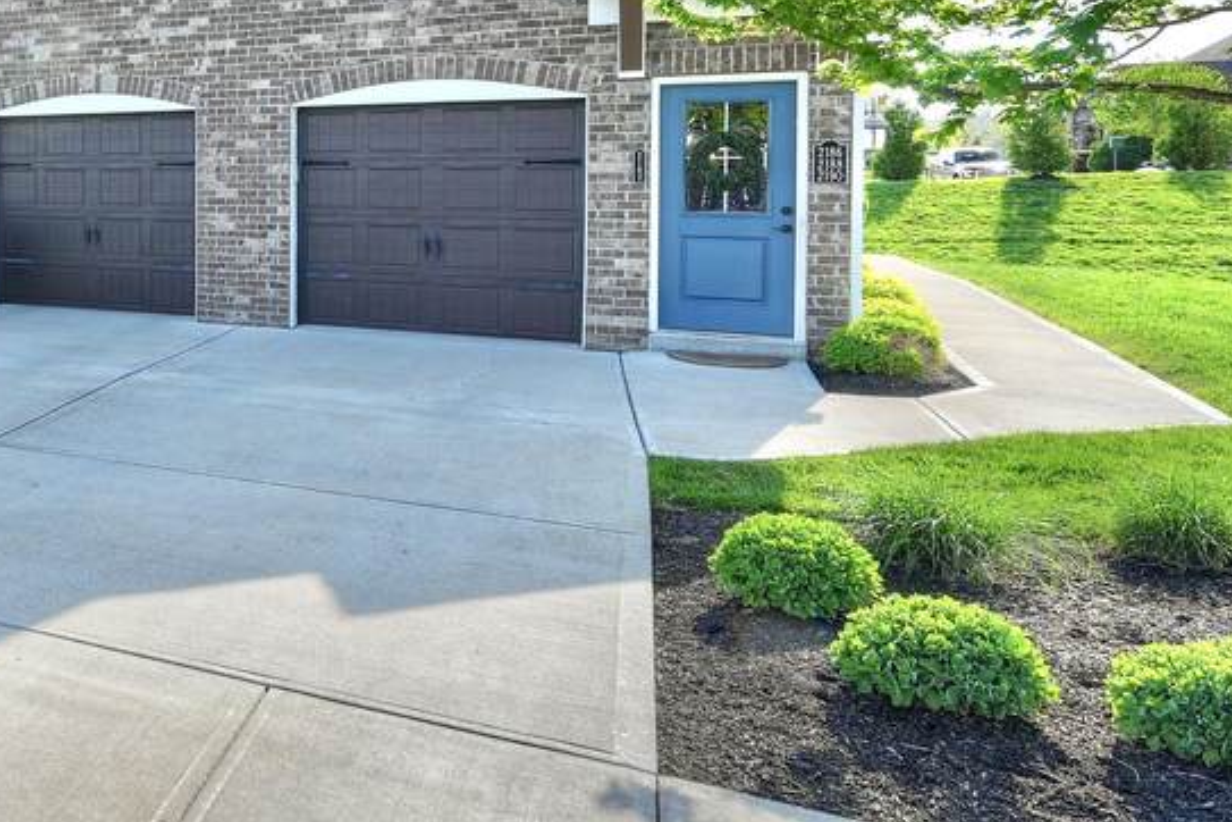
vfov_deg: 38.8
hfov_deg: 44.6
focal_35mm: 33
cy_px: 194
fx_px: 1129
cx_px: -102
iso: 100
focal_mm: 14
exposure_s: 1/40
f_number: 11
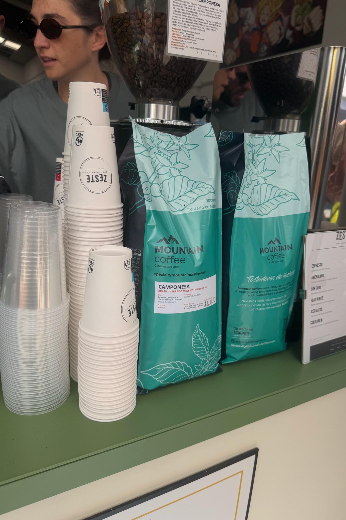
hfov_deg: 51.3
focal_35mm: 25
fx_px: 360
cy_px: 260
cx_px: 170
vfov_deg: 71.5
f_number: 1.78
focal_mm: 6.76
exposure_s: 1/2299
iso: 80
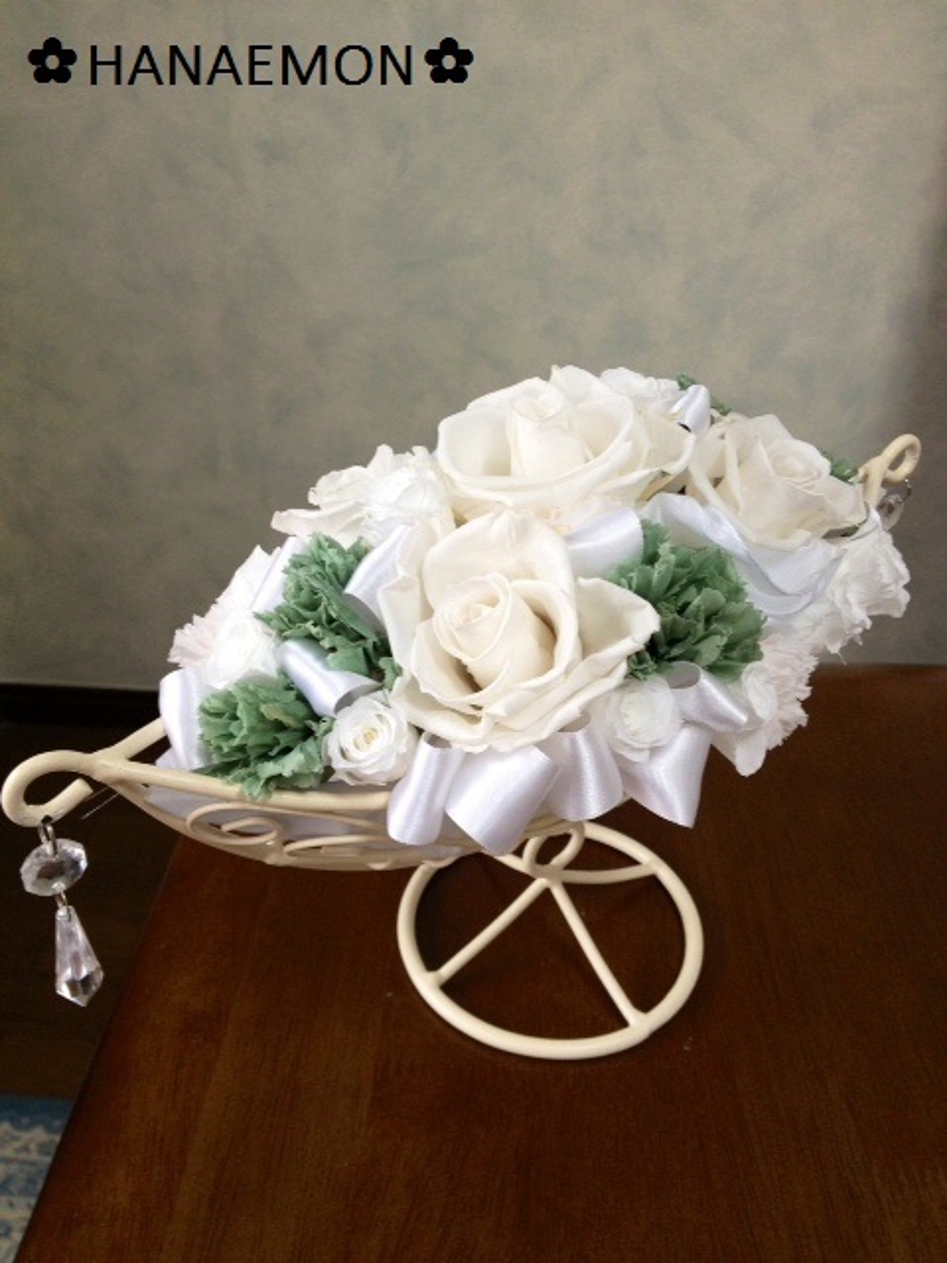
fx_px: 1277
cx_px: 474
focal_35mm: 35
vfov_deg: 52.6
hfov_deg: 40.7
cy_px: 632
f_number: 2.4
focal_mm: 4.28
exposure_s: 1/60
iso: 80
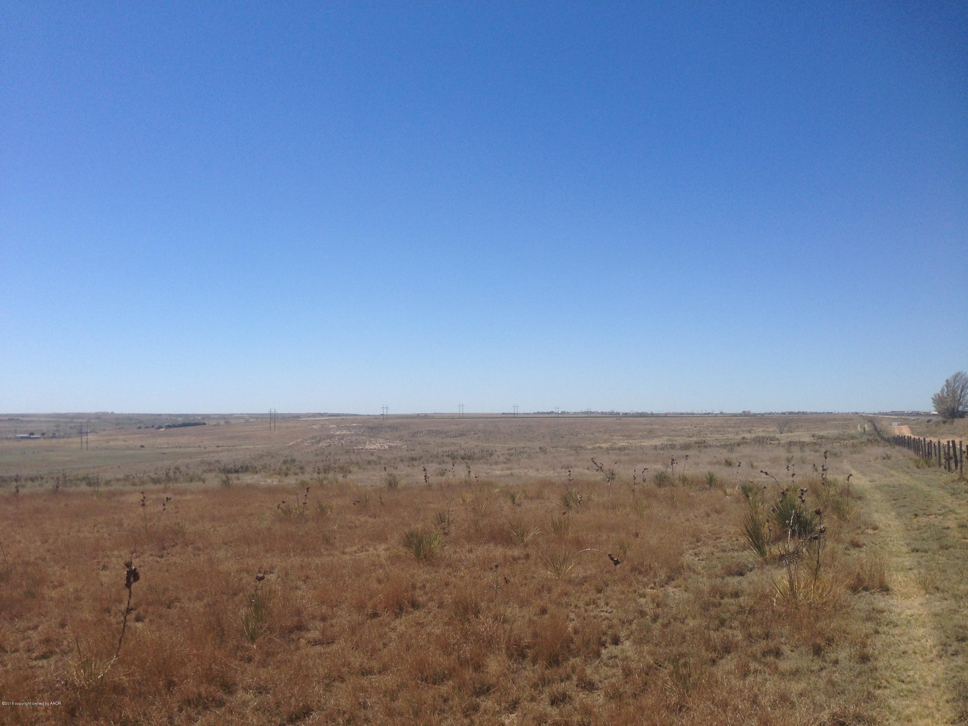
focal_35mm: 33
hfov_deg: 55.4
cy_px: 363
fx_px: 923
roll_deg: -1.0
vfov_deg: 42.9
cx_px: 484
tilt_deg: +2.5
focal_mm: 4.12
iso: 50
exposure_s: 1/2463
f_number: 2.4
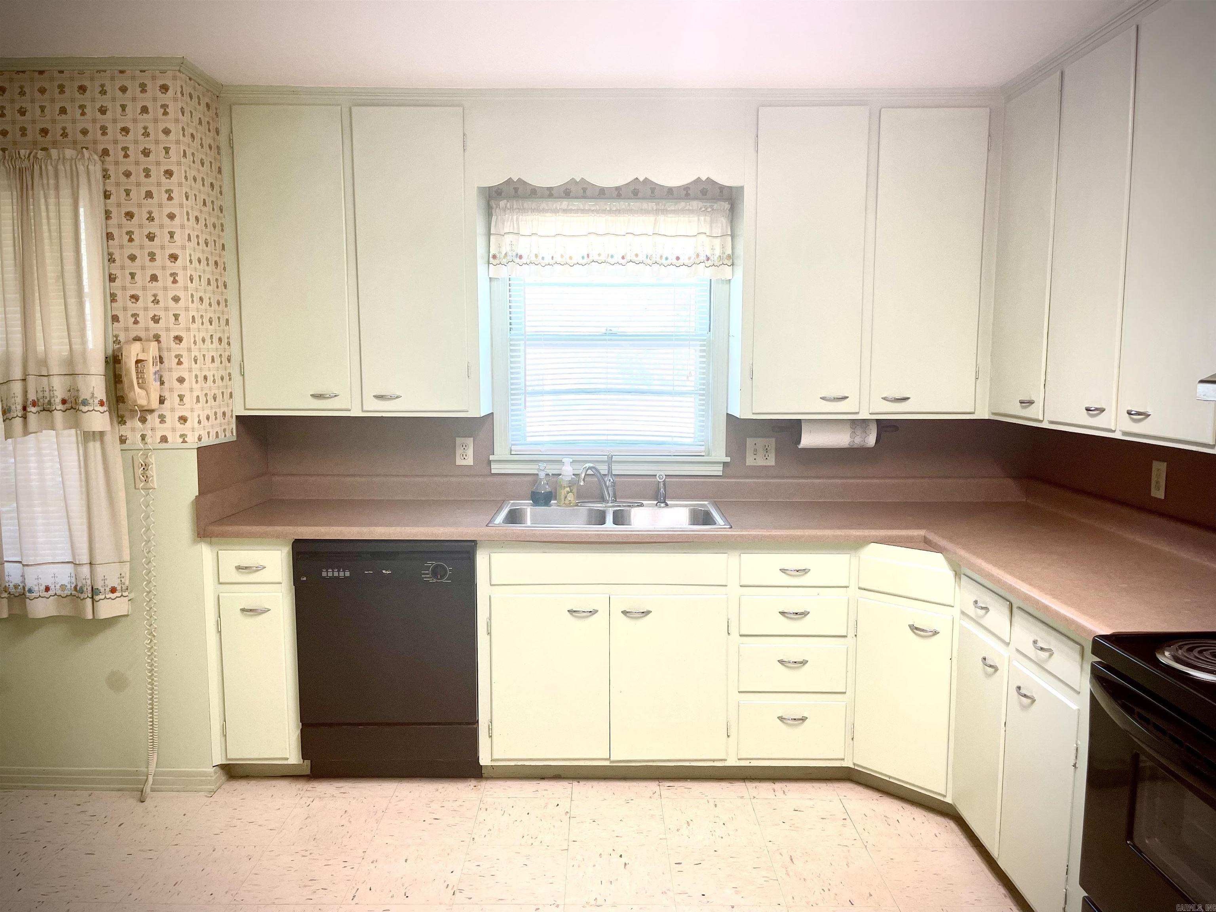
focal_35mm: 26
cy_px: 456
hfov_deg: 67.3
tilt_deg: -6.8
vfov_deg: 53.1
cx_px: 608
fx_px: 913
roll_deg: -0.6
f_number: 1.6
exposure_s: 1/60
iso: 80
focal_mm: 5.1
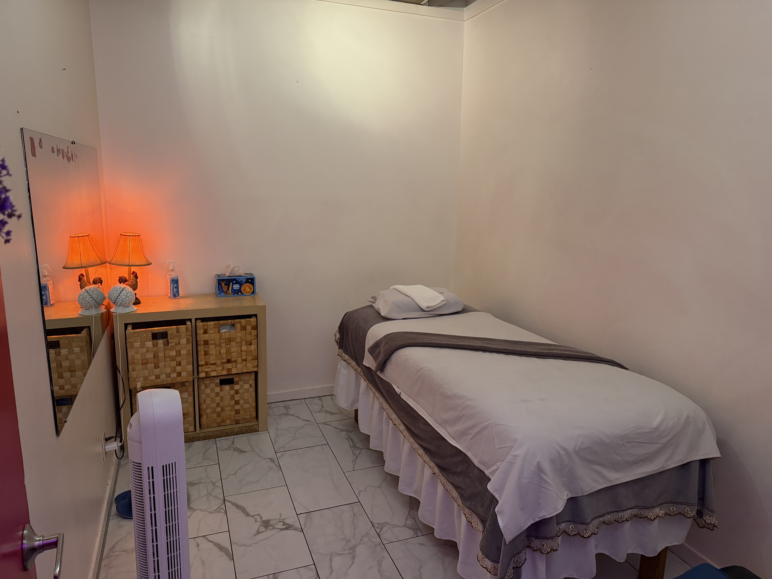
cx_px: 386
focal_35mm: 24
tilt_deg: -11.0
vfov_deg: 56.8
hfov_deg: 71.6
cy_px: 290
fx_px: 535
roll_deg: -0.4
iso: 500
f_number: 1.78
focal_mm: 6.76
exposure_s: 1/60
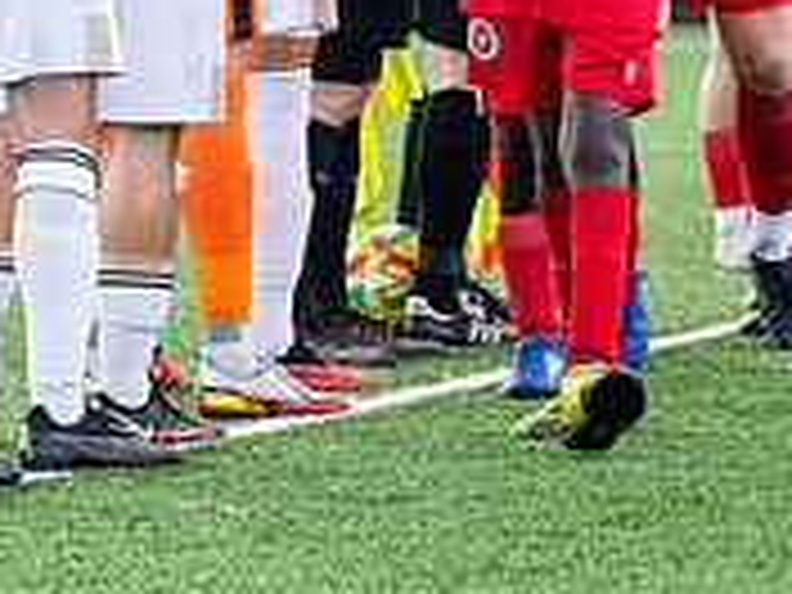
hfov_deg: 5.0
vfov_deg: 3.7
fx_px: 9060
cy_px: -191
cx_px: 297
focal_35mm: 396
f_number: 4
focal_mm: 125
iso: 800
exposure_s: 1/800
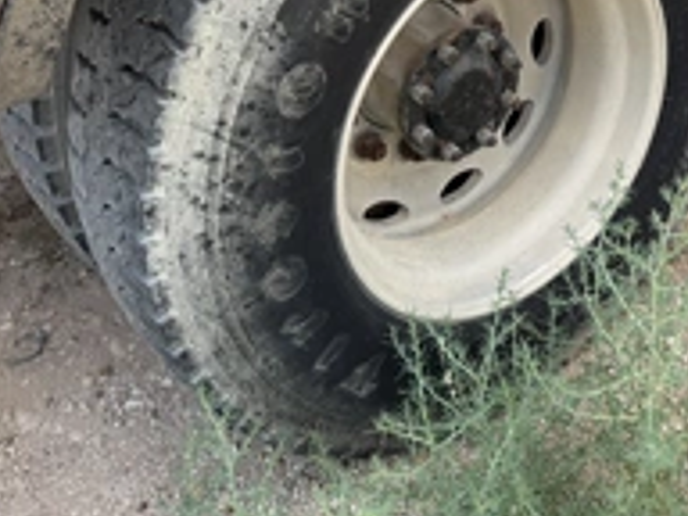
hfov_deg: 36.7
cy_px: 61
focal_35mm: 50
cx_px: 566
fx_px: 994
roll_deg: +1.6
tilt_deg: -28.5
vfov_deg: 28.1
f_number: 1.78
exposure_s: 1/1410
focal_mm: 6.76
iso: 100
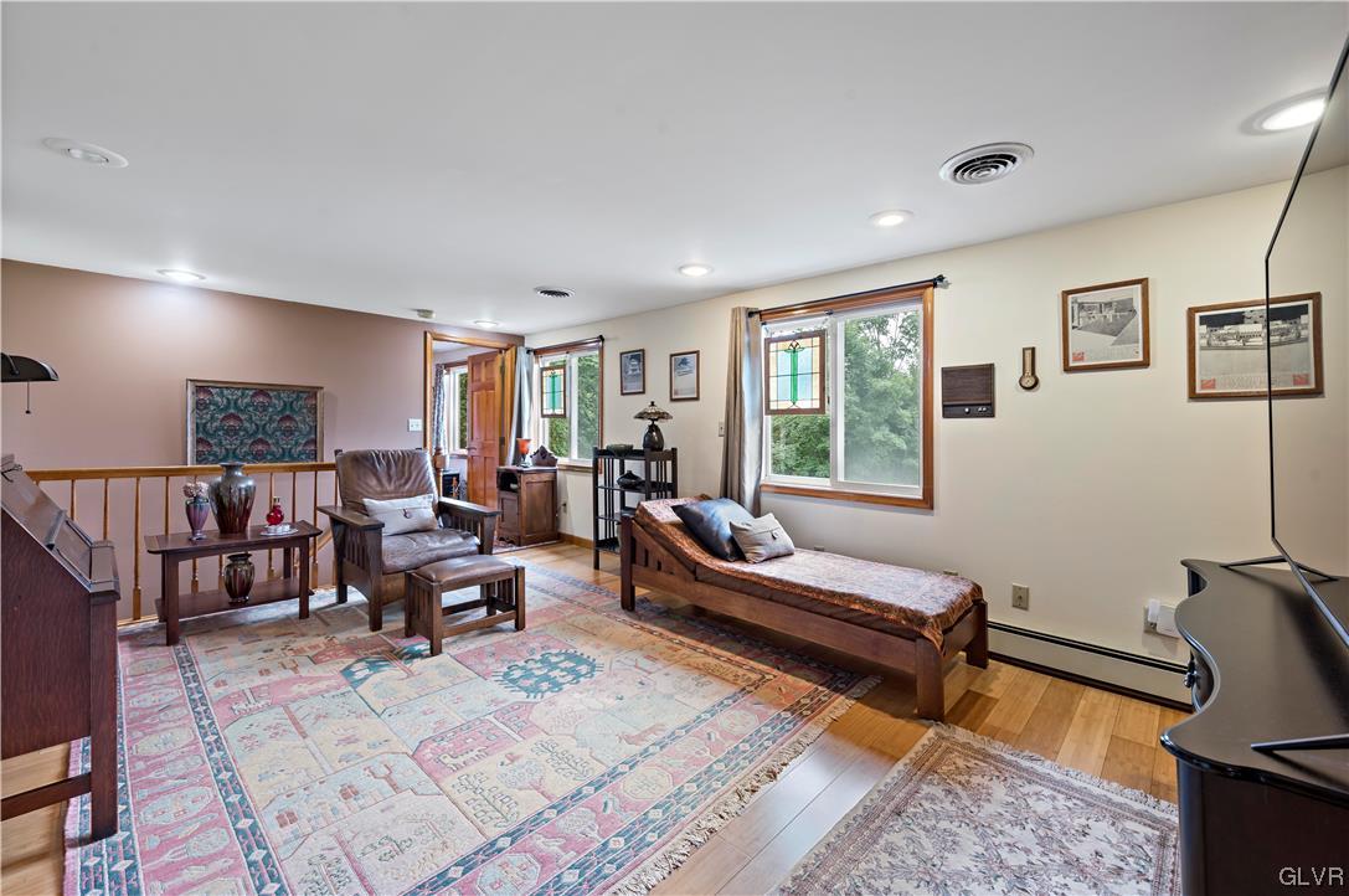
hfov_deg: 104.3
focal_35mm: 14
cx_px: 674
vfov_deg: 81.1
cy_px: 448
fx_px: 524
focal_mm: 14
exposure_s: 1/3
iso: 320
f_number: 9
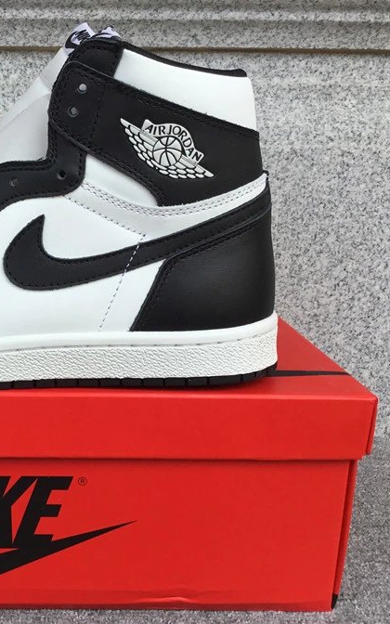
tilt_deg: -14.2
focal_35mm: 44
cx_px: 6
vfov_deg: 45.3
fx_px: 748
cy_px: 312
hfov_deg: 27.6
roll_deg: -0.3
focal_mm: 3.3
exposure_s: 1/554
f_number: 2.4
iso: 25
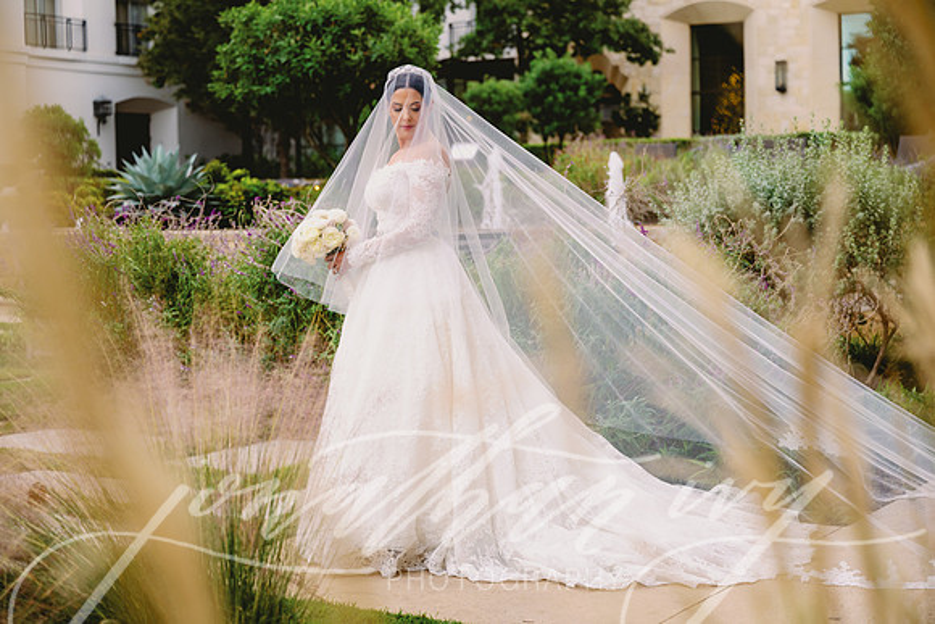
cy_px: 312
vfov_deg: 20.6
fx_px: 1714
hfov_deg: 30.5
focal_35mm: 66
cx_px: 468
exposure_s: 1/200
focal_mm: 66
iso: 160
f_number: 3.2
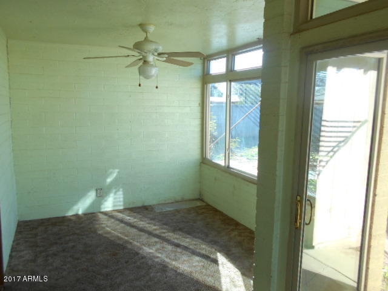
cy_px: 146
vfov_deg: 53.1
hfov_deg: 67.3
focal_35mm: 26
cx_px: 194
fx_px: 291
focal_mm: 4.6
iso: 80
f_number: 3.2
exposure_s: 1/100
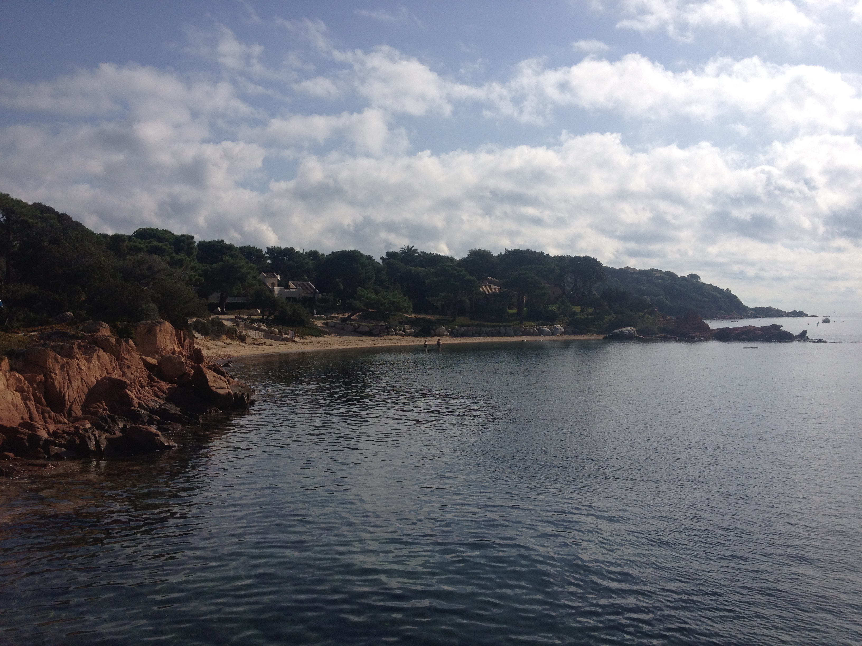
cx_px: 431
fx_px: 872
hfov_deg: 52.6
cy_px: 323
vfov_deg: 40.7
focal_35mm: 35
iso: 64
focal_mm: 4.28
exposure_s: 1/4255
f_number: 2.4
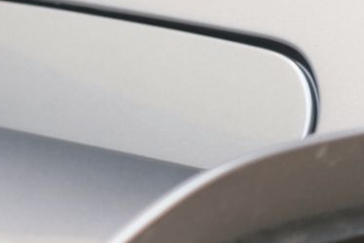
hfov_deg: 7.6
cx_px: 859
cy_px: 563
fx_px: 2549
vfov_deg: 5.3
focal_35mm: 252
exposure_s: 1/140
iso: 320
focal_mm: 31.5
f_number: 4
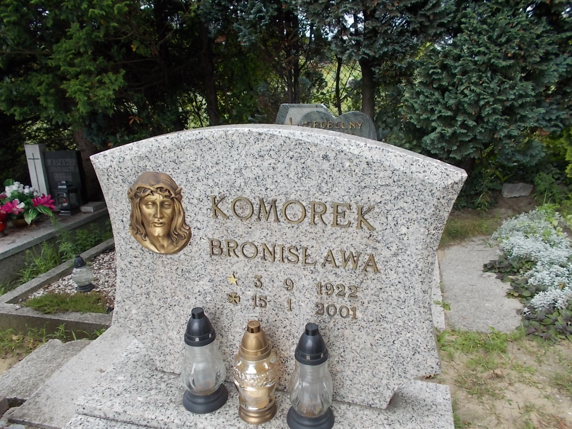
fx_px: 446
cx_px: 290
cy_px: 218
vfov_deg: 51.4
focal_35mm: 27
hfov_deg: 65.3
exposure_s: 1/320
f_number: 3.2
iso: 80
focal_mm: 4.6
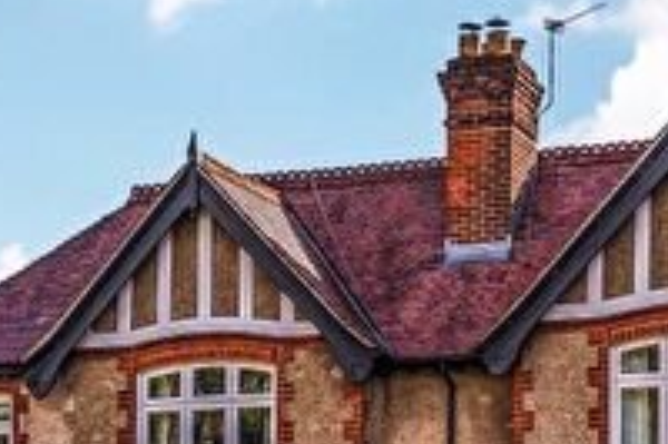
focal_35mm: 105
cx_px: 504
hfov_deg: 19.3
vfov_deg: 12.6
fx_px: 1947
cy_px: 593
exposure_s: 1/800
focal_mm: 20
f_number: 8
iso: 400
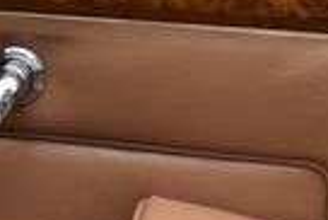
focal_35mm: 212
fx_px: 1934
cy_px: 384
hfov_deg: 9.5
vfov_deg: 6.4
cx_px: -118
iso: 100
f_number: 4.5
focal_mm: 30
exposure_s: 1/250
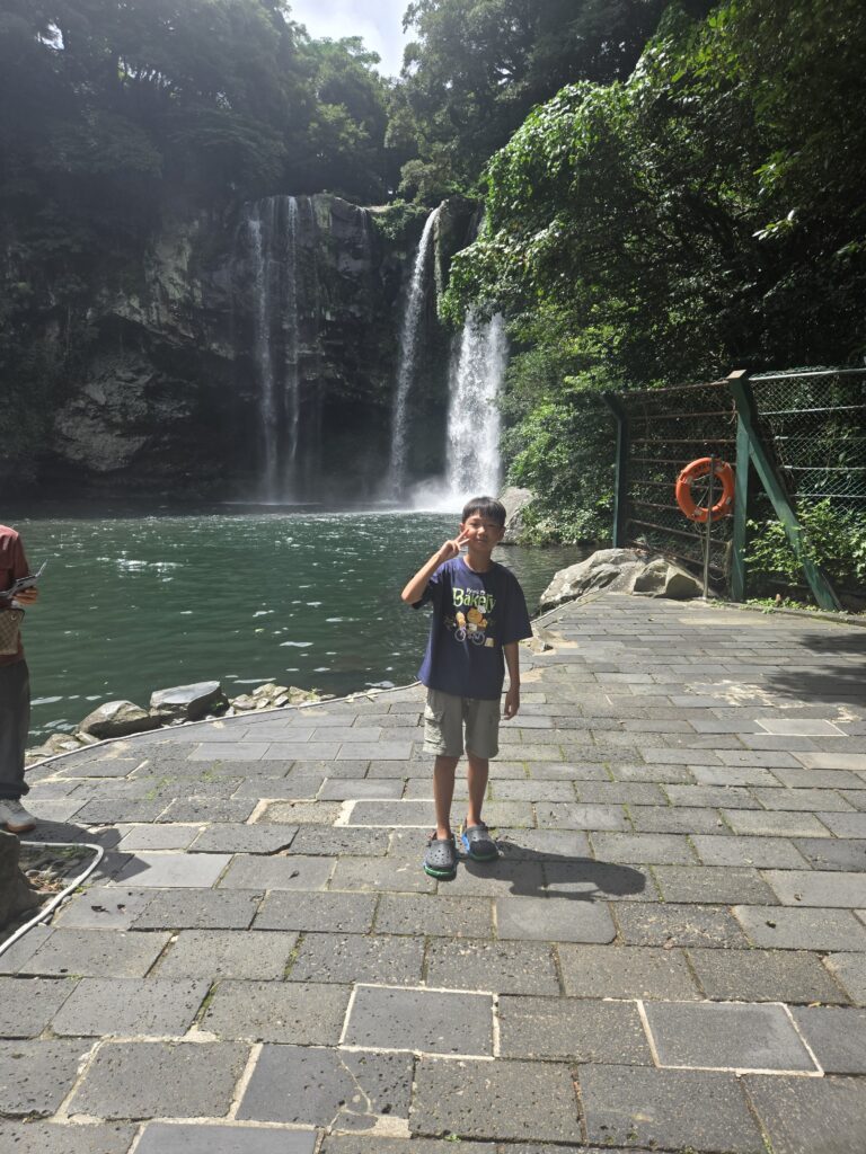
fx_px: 767
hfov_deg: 58.9
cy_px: 577
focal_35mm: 23
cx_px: 433
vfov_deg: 73.9
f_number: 1.8
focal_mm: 5.4
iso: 80
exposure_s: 1/2586
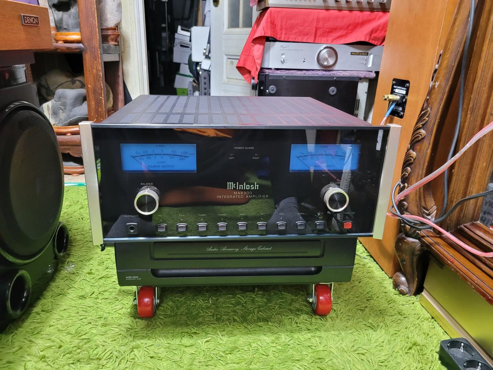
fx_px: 370
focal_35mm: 26
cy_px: 185
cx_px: 246
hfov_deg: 67.3
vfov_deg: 53.1
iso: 640
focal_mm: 5.4
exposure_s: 1/40
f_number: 1.8
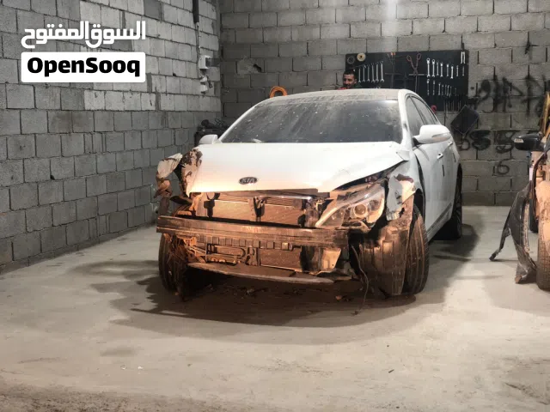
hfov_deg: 36.8
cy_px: 206
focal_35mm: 52
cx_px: 275
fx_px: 826
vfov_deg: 28.0
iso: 100
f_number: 2.4
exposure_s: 1/50
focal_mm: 6
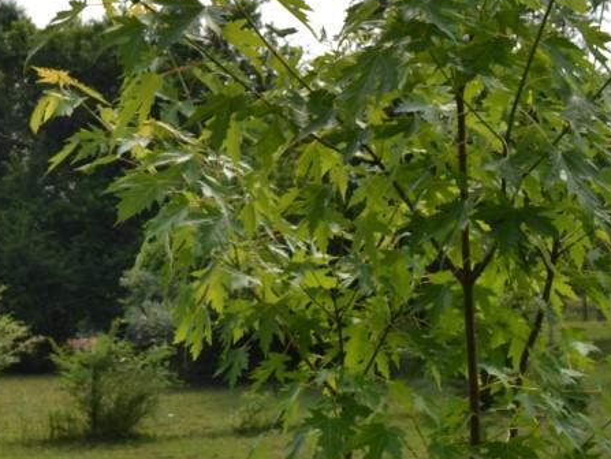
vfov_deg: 15.6
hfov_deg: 19.0
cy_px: 389
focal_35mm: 94
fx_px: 1661
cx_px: -223
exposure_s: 1/200
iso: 100
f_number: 7.1
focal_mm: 18
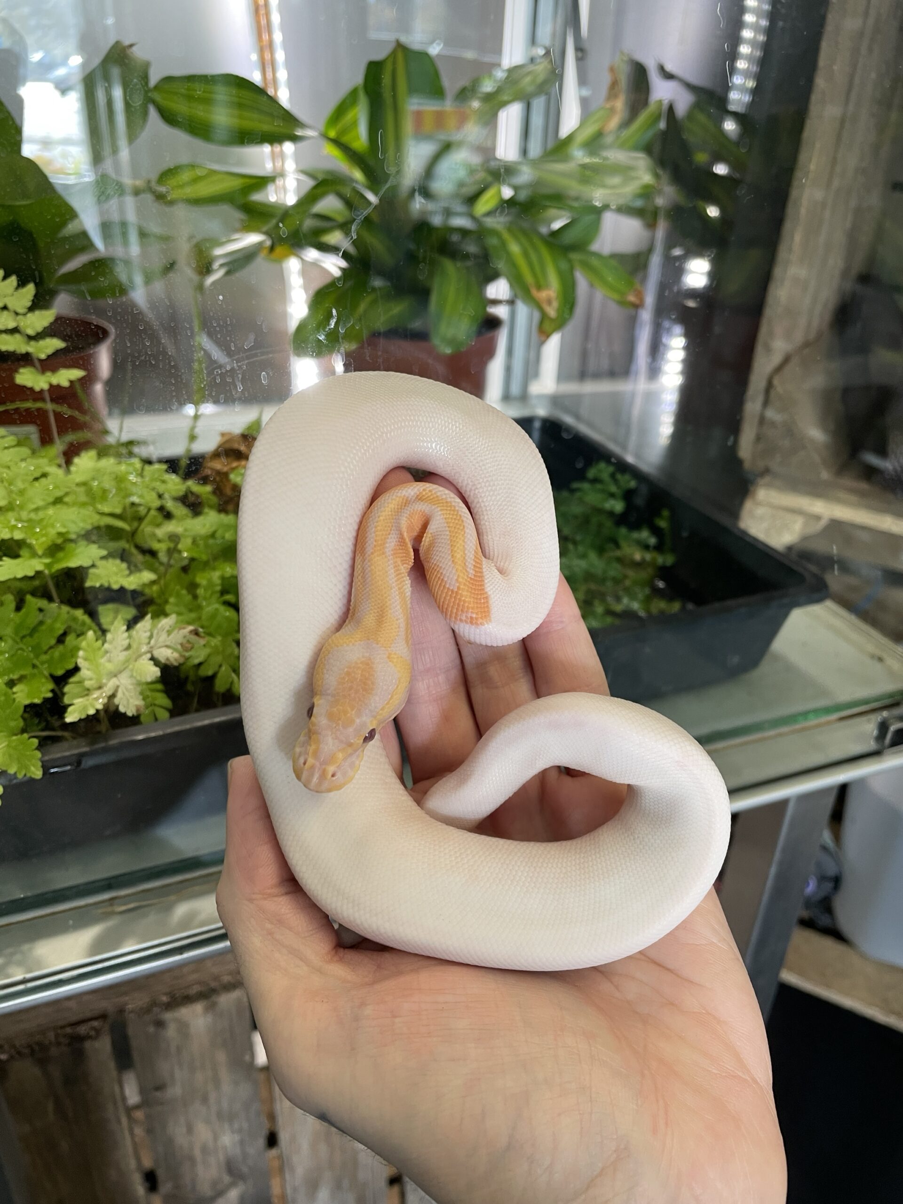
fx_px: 904
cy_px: 602
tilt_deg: -28.5
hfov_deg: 53.1
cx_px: 452
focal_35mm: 26
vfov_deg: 67.3
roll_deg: -2.3
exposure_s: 1/50
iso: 80
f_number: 1.6
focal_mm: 4.2
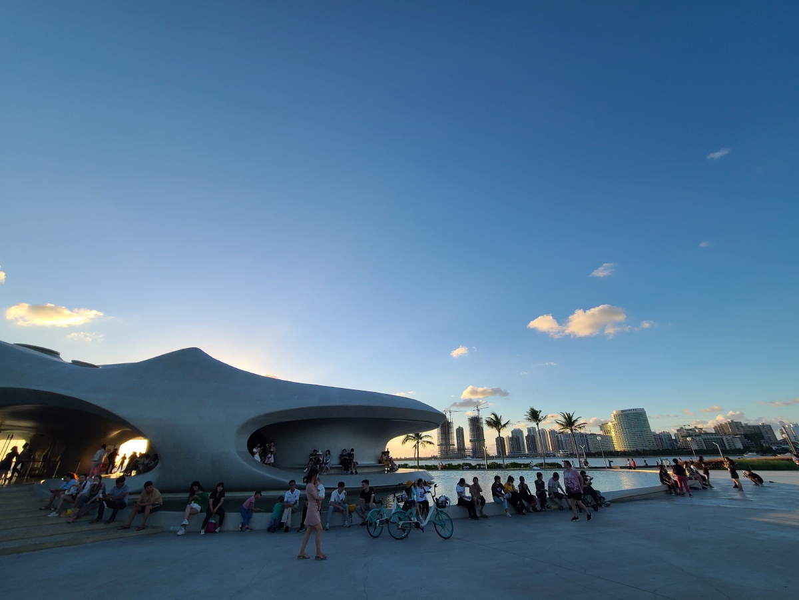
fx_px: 300
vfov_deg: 89.9
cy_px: 300
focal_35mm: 13
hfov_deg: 106.2
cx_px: 400
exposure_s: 1/852
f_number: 2.2
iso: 50
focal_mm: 2.2
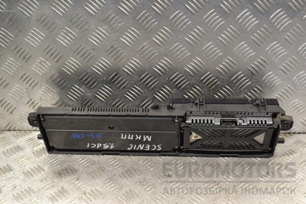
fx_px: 408
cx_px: 153
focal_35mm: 48
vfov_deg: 28.1
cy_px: 102
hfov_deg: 41.1
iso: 3200
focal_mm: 32
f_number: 7.1
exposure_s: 1/200
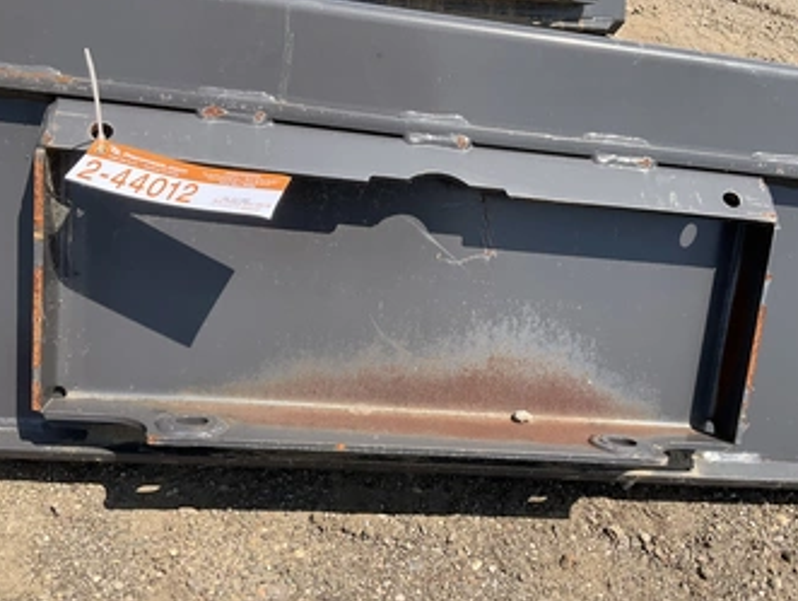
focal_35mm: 35
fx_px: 808
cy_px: 352
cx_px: 410
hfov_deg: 52.6
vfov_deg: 40.6
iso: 25
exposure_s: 1/1168
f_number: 1.8
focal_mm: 3
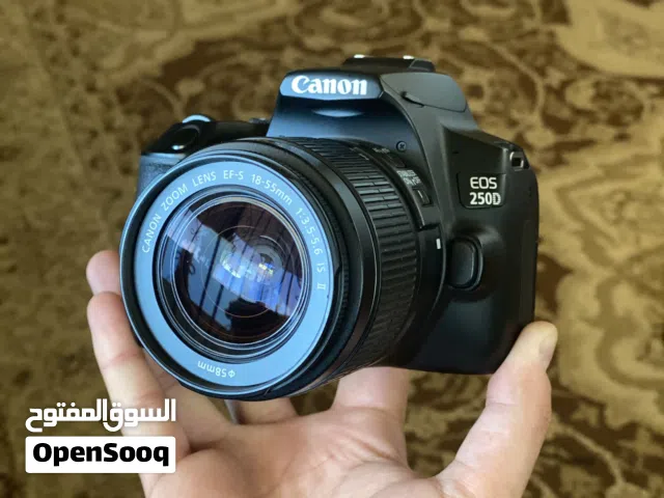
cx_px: 332
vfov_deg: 28.0
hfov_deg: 36.8
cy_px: 249
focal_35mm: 52
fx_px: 997
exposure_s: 1/24
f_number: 2
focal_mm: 6
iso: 500
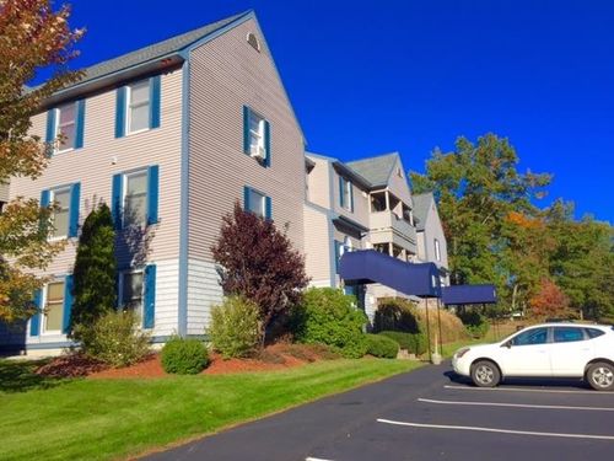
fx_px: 514
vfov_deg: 48.2
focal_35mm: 29
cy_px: 230
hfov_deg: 61.7
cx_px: 307
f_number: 2.2
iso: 32
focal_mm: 4.15
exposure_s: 1/1883
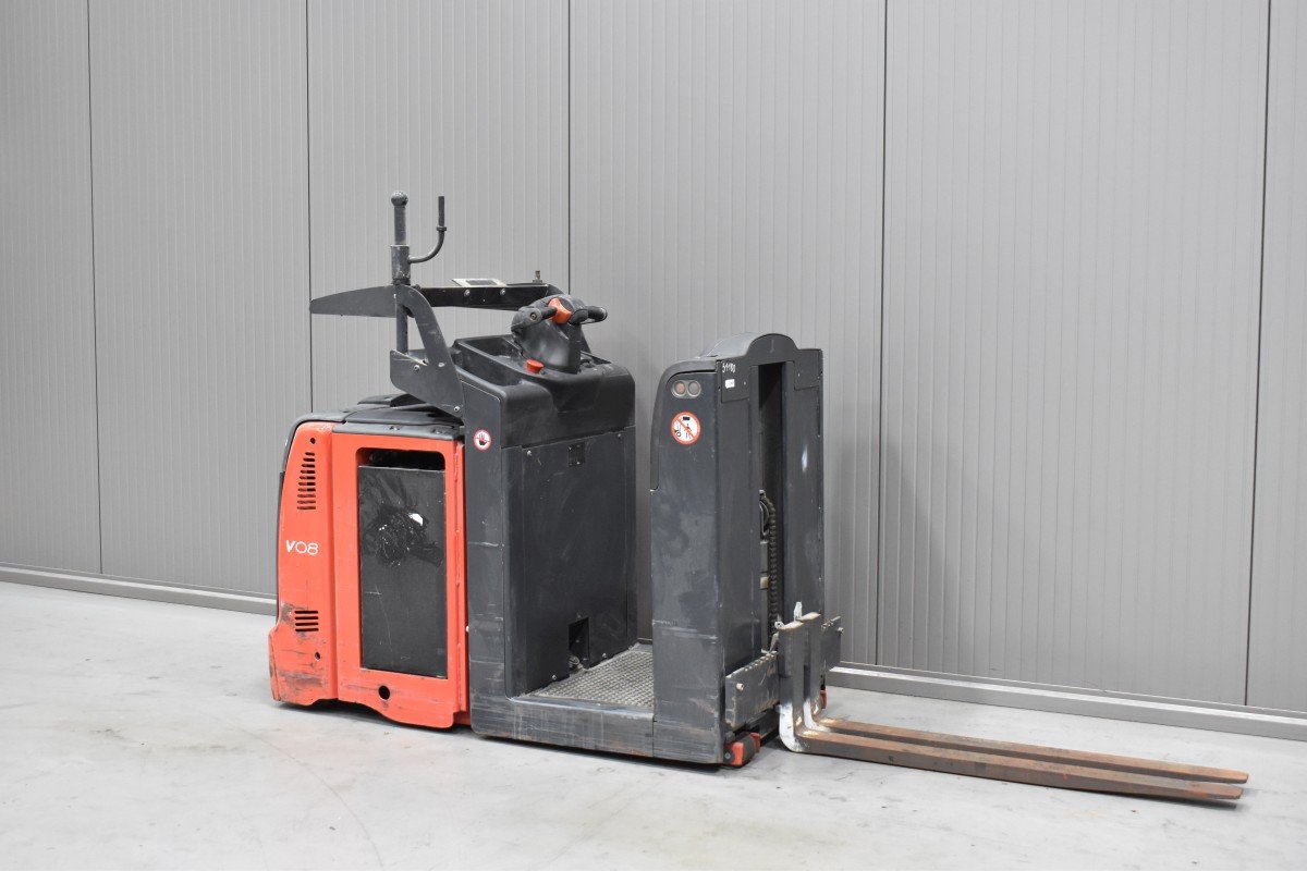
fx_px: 1579
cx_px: 654
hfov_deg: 45.0
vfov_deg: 30.8
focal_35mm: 44
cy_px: 436
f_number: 5
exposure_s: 1/30
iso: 1600
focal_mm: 29
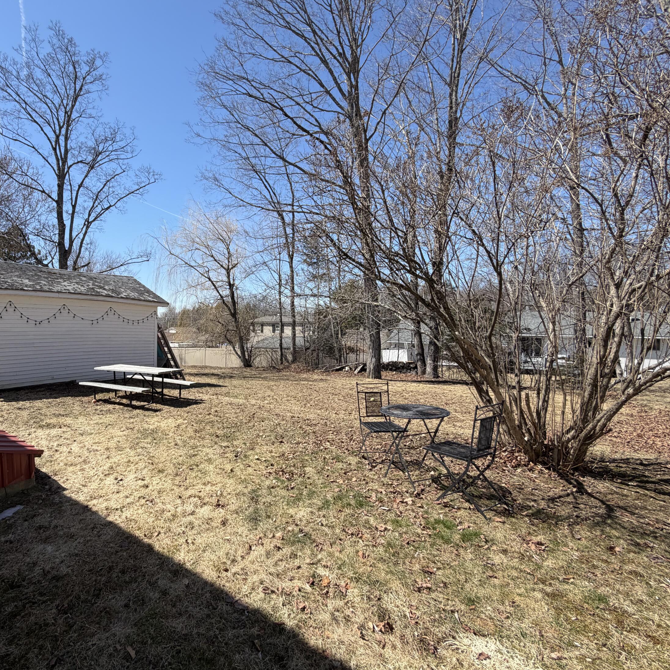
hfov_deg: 80.9
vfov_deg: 84.0
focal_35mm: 17
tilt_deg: -0.9
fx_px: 372
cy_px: 333
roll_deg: -0.2
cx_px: 219
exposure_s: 1/770
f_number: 2.2
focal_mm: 2.22
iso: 32
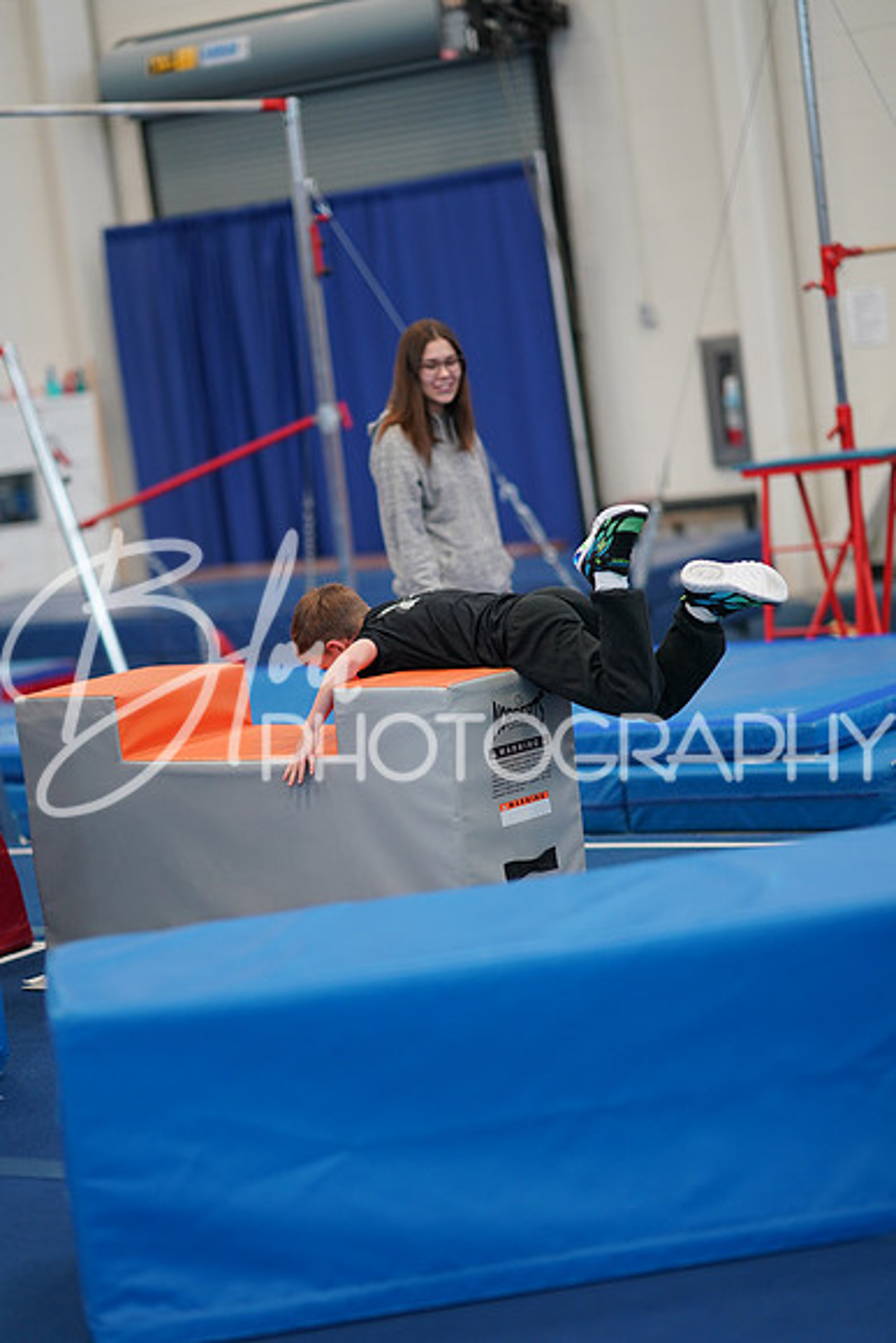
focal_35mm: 85
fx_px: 3171
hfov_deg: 16.1
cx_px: 448
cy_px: 672
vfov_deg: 23.9
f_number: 1.4
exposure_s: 1/500
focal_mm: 85
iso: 800
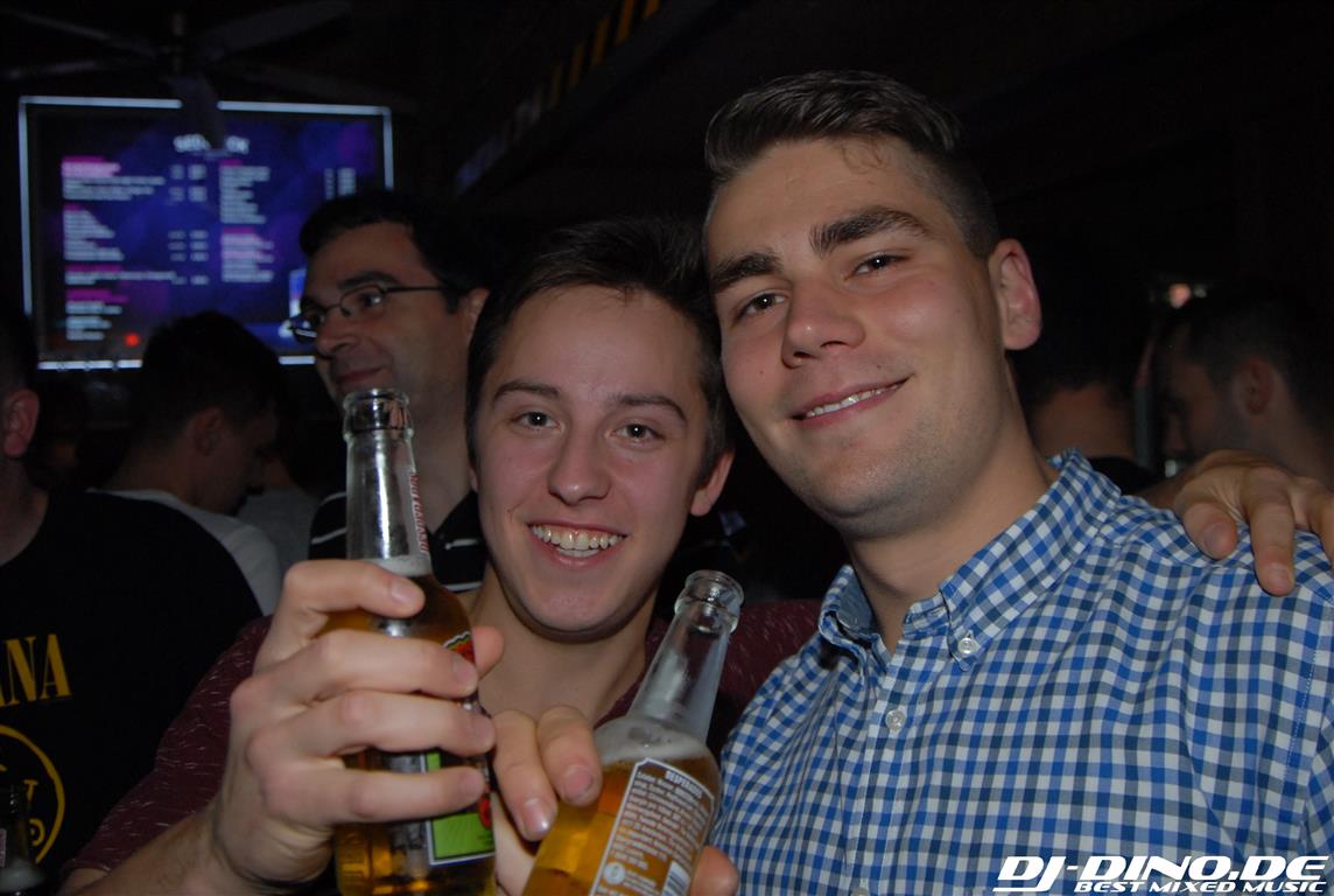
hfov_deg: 53.0
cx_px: 667
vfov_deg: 37.0
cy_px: 448
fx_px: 1337
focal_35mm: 36
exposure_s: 1/60
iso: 400
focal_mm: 24
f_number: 5.6
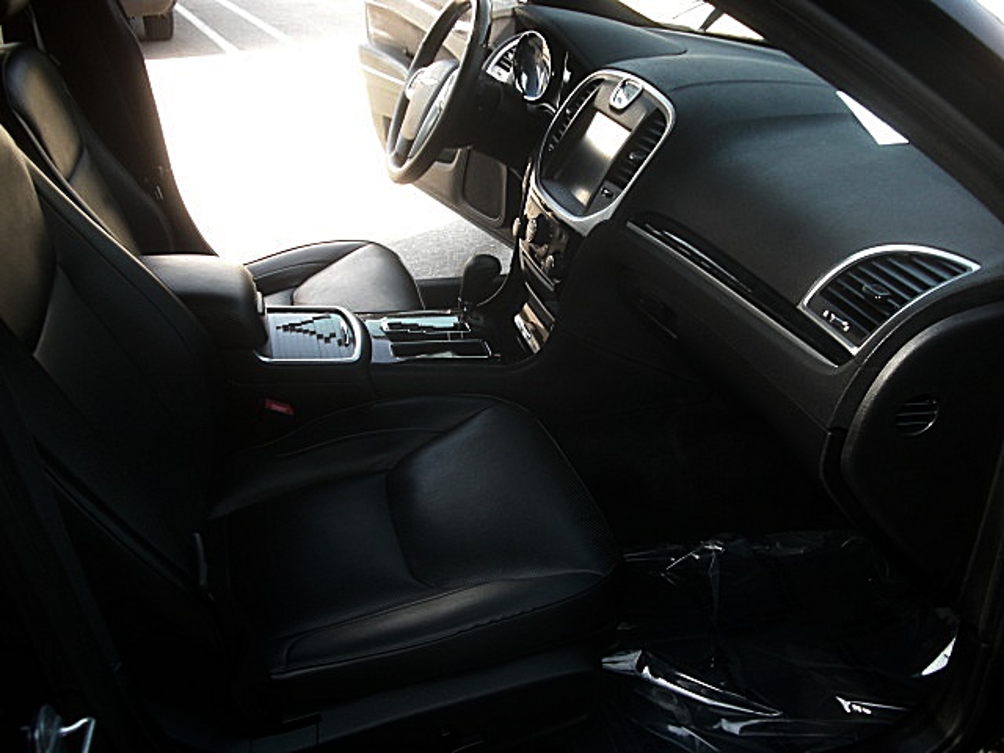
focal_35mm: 36
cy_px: 376
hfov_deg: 51.4
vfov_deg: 39.7
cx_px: 502
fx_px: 1044
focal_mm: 6.3
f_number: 2.8
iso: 100
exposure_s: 1/60
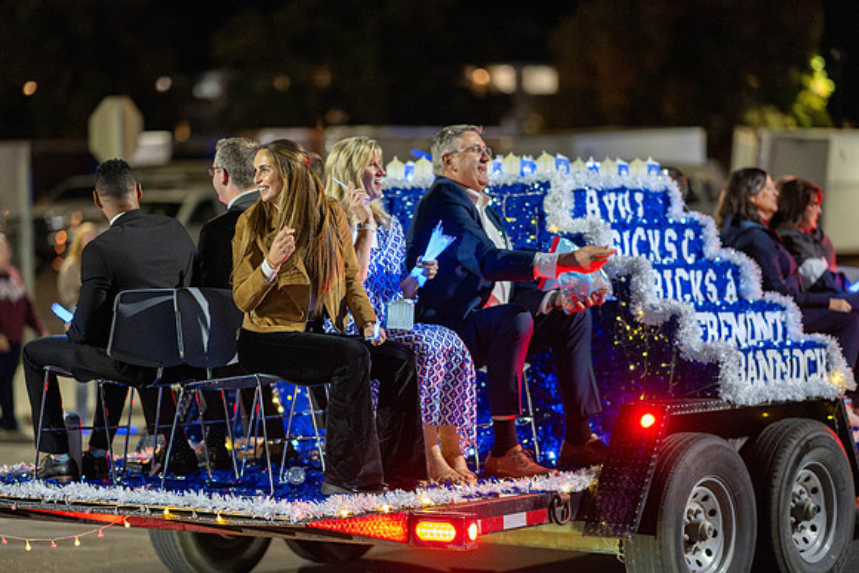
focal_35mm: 120
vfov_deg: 11.4
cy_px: 328
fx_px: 2872
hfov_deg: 17.0
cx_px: 367
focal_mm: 105
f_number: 1.4
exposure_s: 1/320
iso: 10000
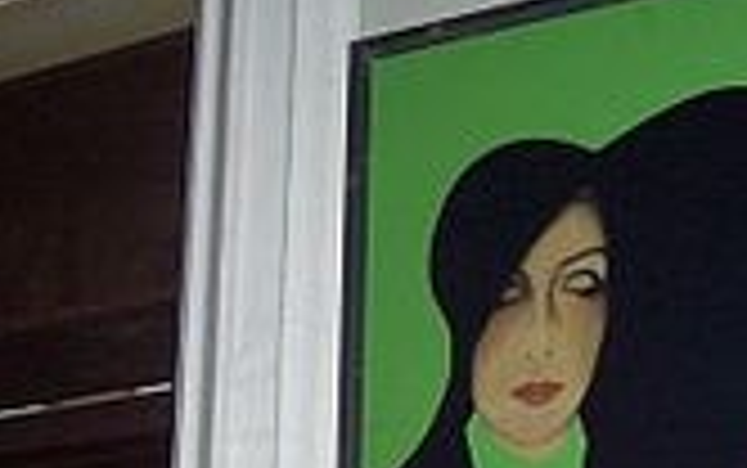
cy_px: 585
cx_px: 603
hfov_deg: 23.4
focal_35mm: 87
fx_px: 1772
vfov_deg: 14.5
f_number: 2.7
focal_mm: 5.6
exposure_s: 1/60
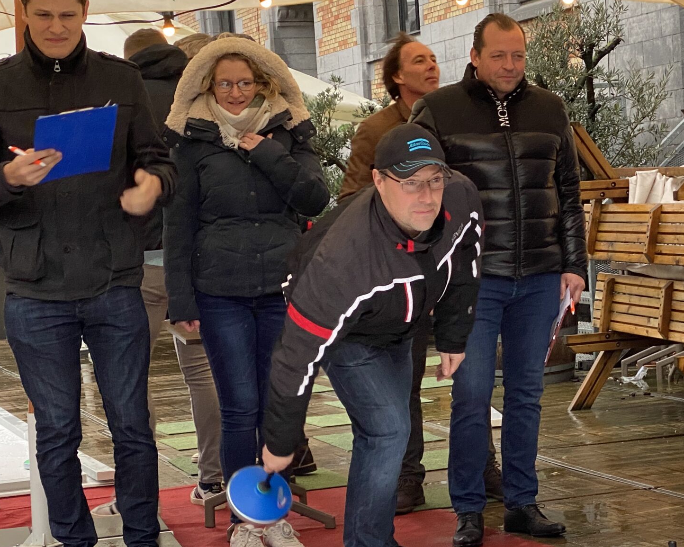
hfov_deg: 21.0
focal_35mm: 90
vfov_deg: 17.0
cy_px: 352
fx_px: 1822
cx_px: 532
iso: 100
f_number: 2
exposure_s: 1/100
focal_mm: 6
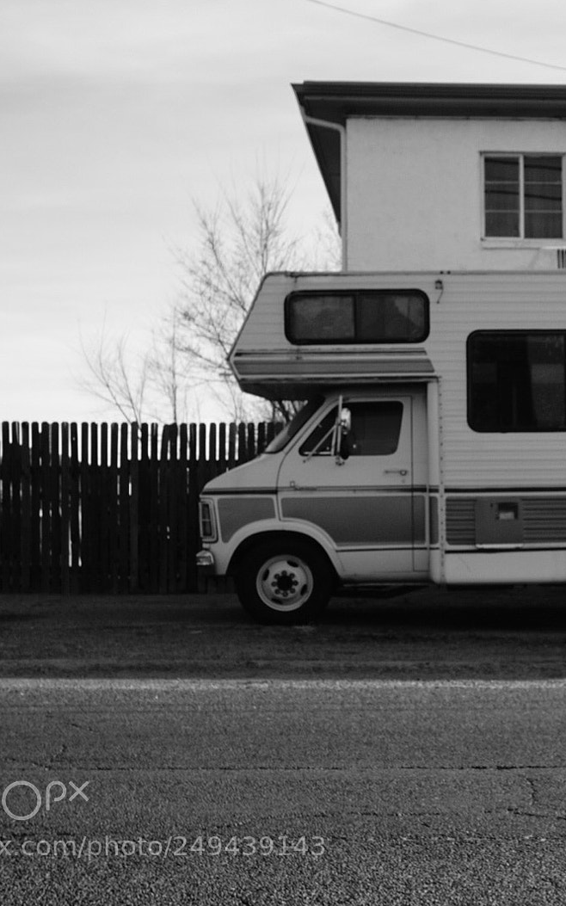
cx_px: 563
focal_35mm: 63
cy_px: 454
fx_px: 1550
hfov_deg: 20.1
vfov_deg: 32.6
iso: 400
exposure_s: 1/800
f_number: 8
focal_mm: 27
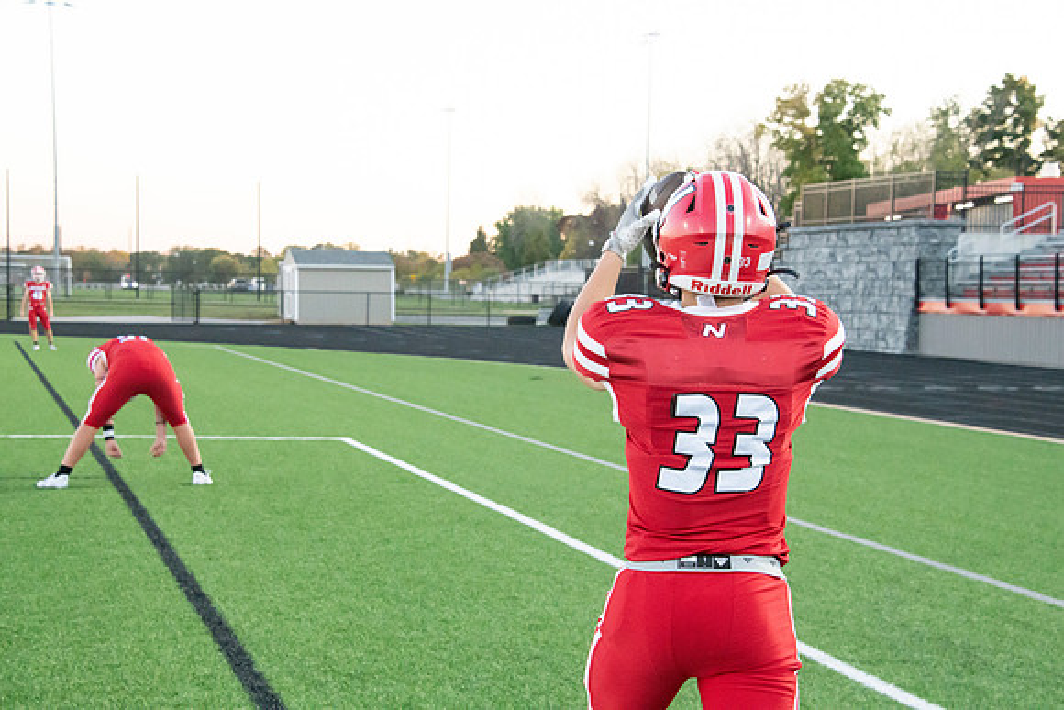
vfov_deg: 18.9
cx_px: 532
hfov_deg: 28.1
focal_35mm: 72
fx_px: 2128
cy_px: 355
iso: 8000
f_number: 9
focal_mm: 72
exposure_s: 1/500
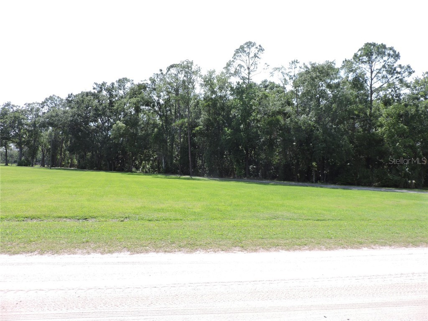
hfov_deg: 71.6
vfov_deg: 56.8
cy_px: 160
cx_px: 214
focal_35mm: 24
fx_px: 297
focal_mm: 4.3
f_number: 3
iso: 100
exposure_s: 1/640
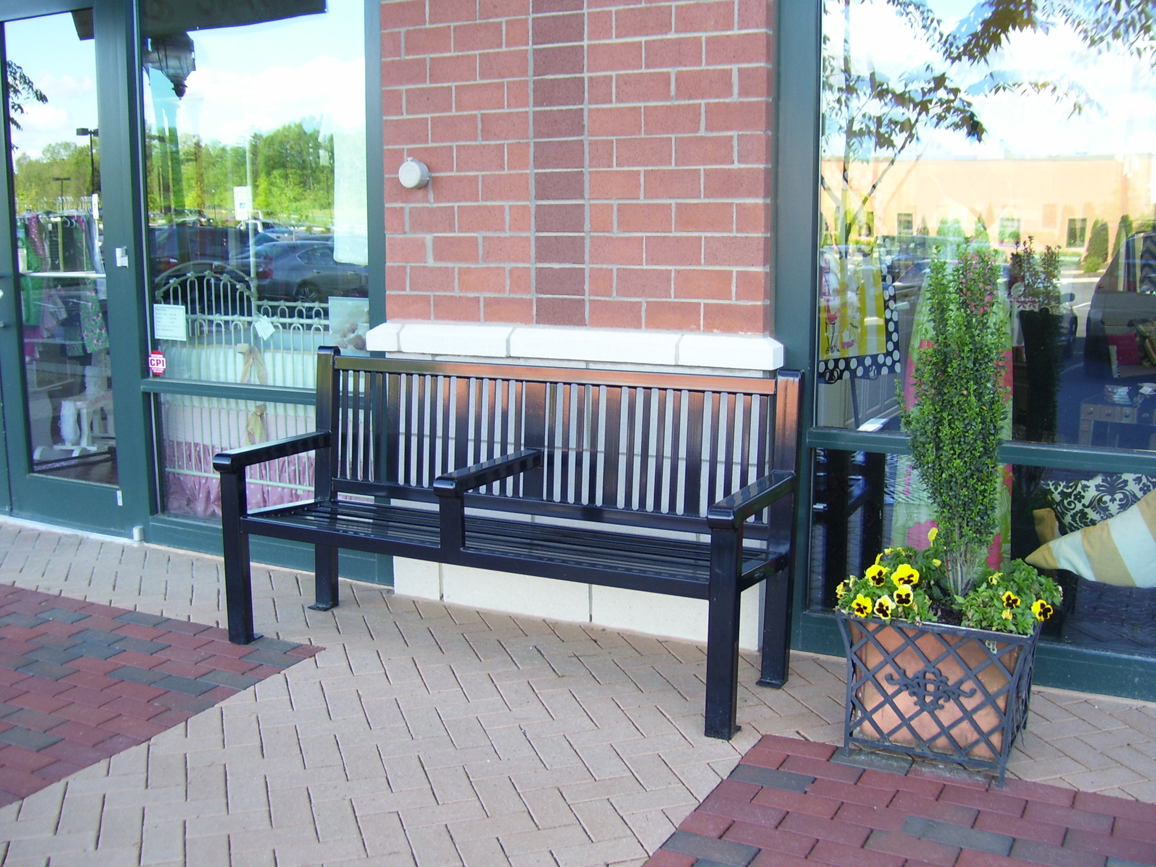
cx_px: 578
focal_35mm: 37
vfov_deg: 38.7
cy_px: 434
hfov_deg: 50.1
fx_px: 1236
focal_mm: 6
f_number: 2.7
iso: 80
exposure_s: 1/90
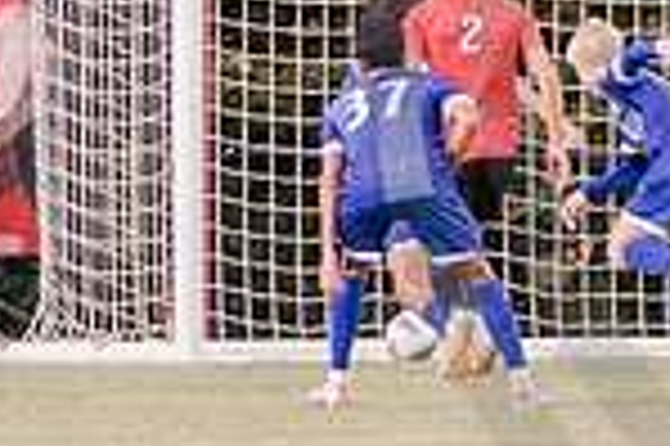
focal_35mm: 1140
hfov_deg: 1.8
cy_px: -438
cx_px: 1143
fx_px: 21193
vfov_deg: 1.2
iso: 640
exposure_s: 1/125
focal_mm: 90
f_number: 3.2
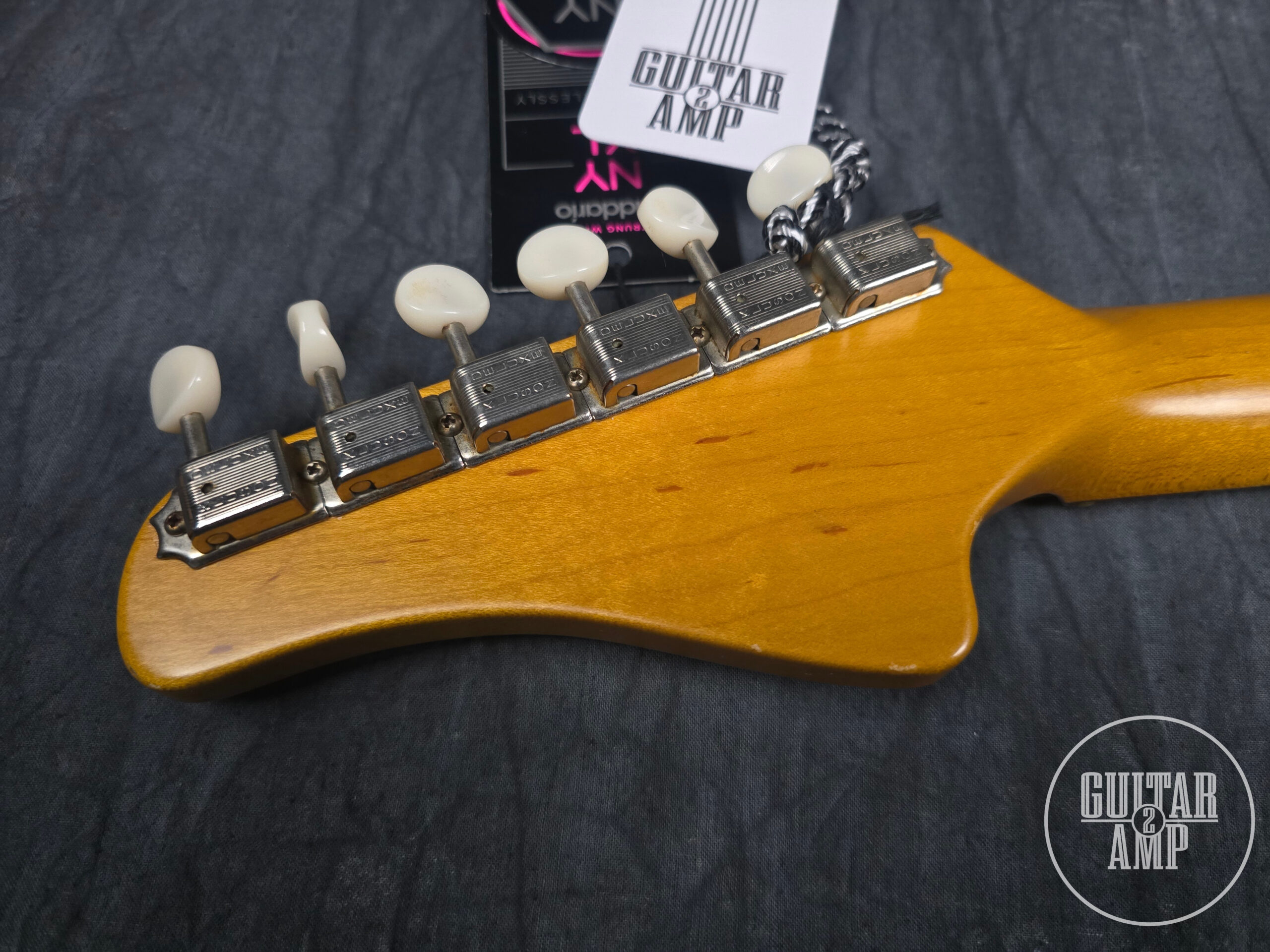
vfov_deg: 58.9
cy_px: 476
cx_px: 635
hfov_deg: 73.9
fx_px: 844
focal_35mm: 23
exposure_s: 1/60
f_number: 1.7
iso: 500
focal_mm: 6.3
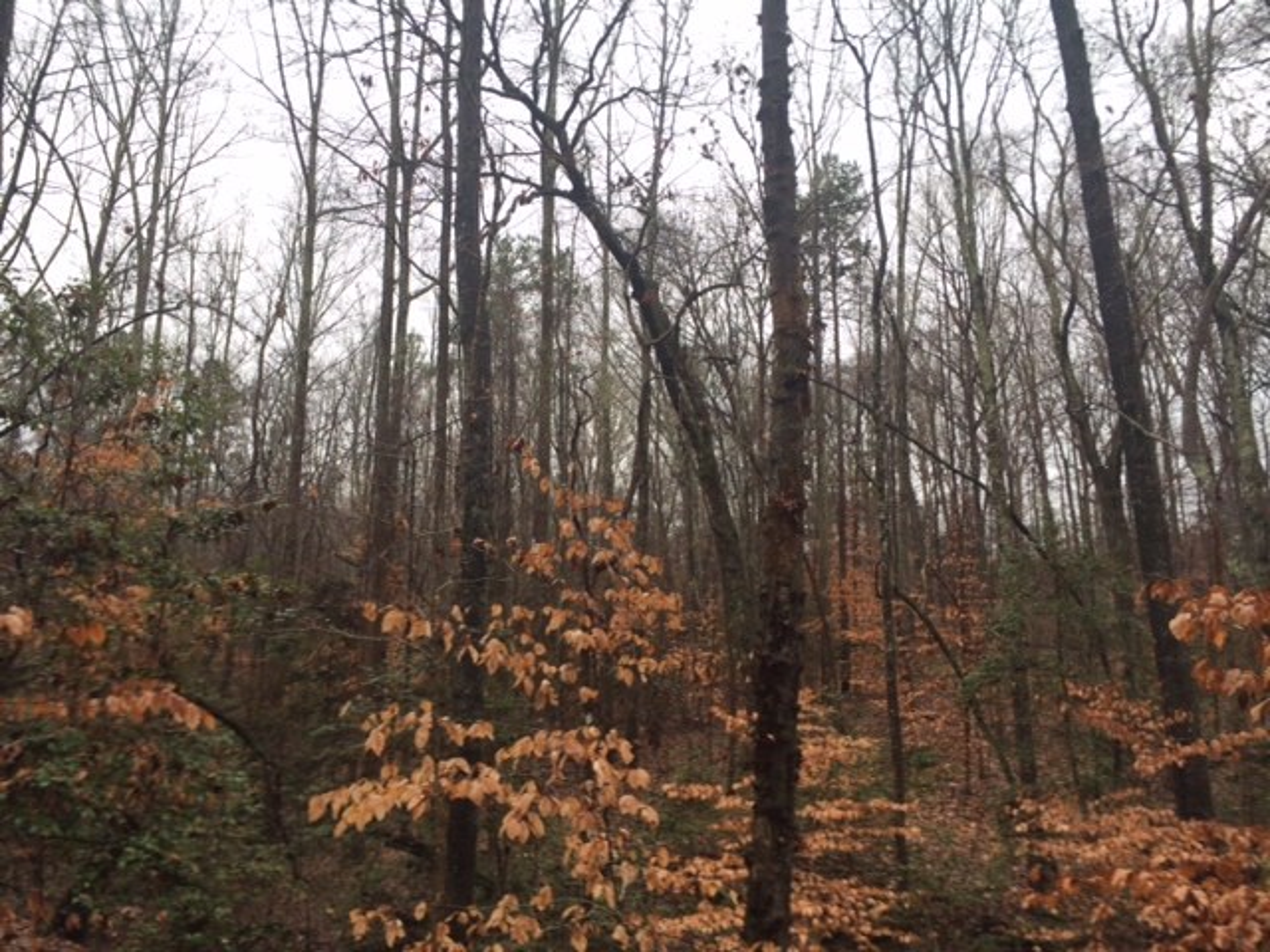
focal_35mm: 30
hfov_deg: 60.0
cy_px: 476
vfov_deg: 46.8
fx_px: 1101
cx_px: 635
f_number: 2.2
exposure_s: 1/120
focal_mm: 4.12
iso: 50
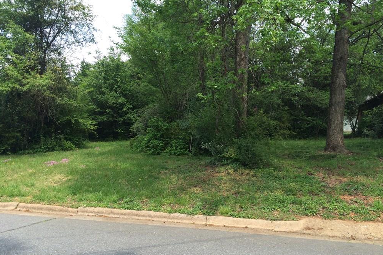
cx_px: 189
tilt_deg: +2.7
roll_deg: -1.3
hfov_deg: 60.3
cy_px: 116
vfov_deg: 42.3
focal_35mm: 31
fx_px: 330
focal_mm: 4.15
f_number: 2.2
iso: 32
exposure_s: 1/402
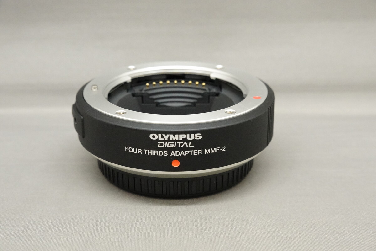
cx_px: 188
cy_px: 126
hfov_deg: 29.2
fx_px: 721
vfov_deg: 19.7
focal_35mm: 69
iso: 3200
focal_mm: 25.34
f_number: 5.6
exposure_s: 1/80
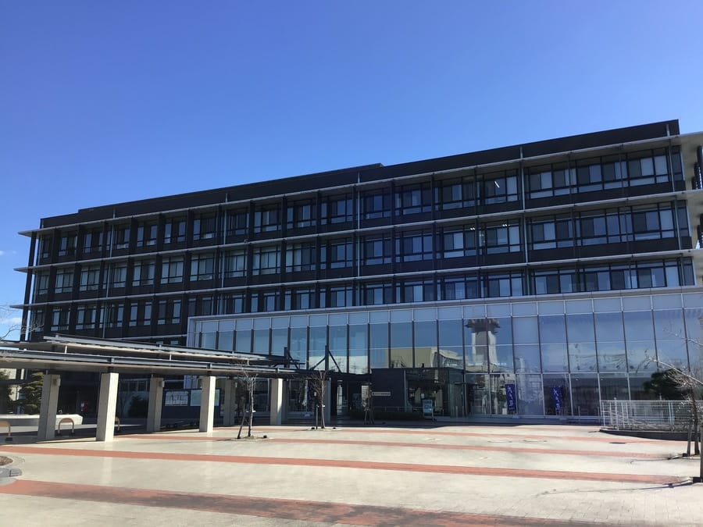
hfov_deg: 58.4
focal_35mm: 31
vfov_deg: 45.4
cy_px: 264
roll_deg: -0.9
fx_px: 630
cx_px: 352
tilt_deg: +12.7
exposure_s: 1/959
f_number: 2.4
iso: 25
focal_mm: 3.3
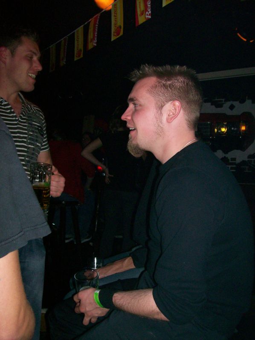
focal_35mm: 36
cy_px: 170
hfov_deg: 39.6
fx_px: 354
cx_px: 128
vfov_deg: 51.4
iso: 140
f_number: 2.7
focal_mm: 6
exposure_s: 1/64
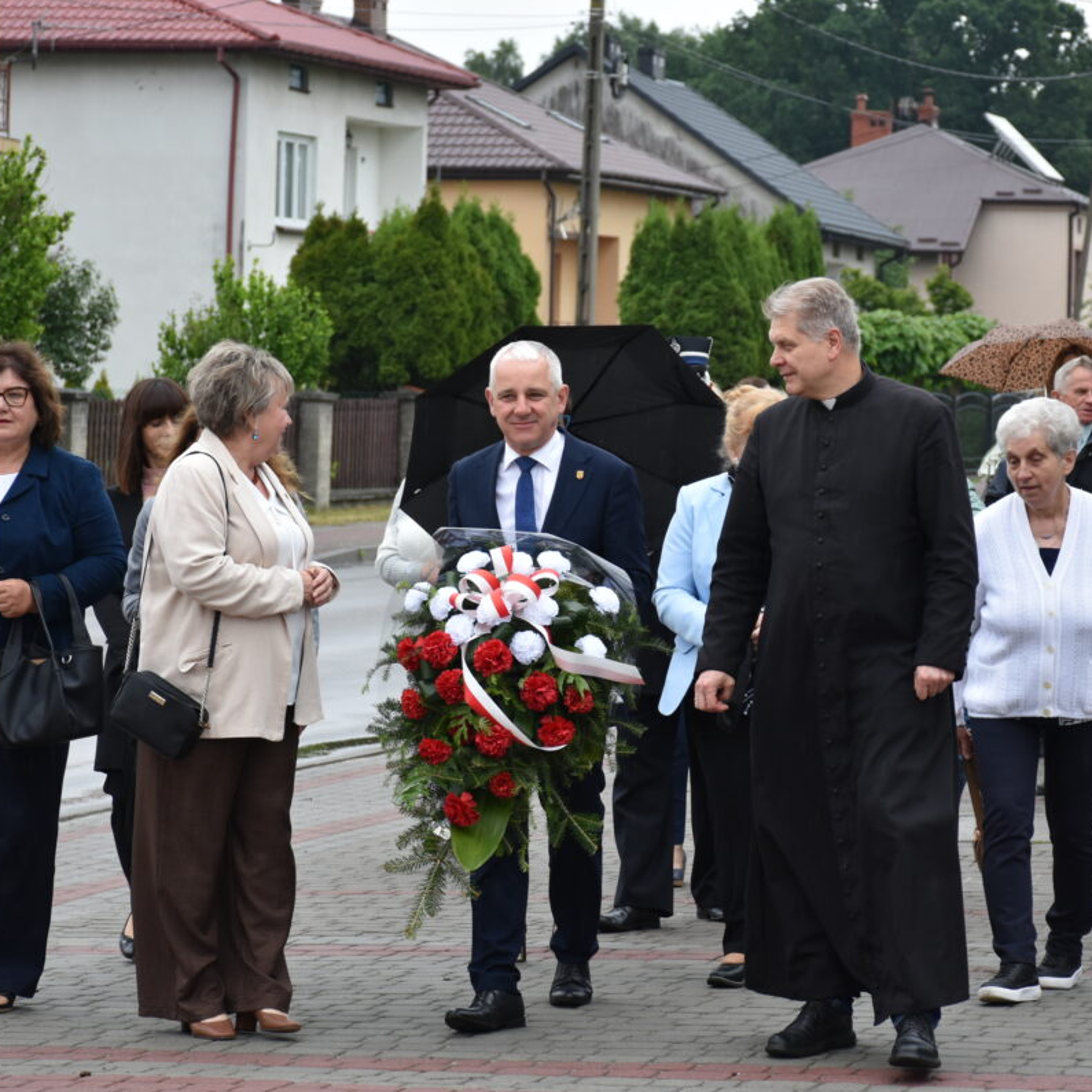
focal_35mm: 154
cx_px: 540
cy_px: 545
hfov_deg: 11.3
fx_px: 5496
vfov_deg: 11.3
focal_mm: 80
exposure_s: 1/160
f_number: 6.3
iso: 400
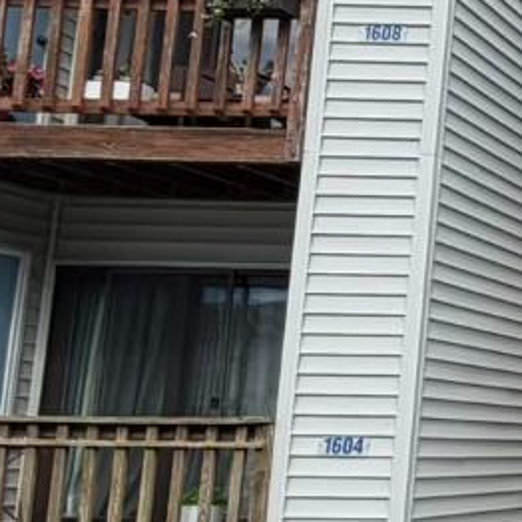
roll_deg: -0.3
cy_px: 301
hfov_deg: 17.1
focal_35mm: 68
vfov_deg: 25.3
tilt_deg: +8.7
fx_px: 1160
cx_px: 1092
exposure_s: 1/770
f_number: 2.2
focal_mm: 2.22
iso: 25
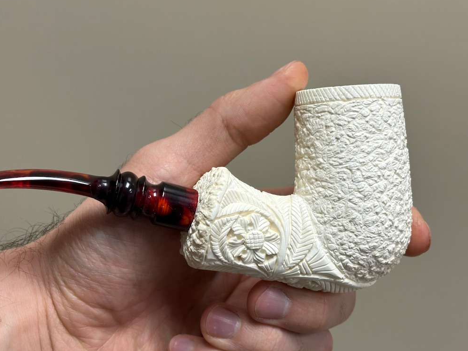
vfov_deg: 23.6
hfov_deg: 31.2
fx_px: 838
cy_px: 197
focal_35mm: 62
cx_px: 210
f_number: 1.78
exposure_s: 1/121
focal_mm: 6.86
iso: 80
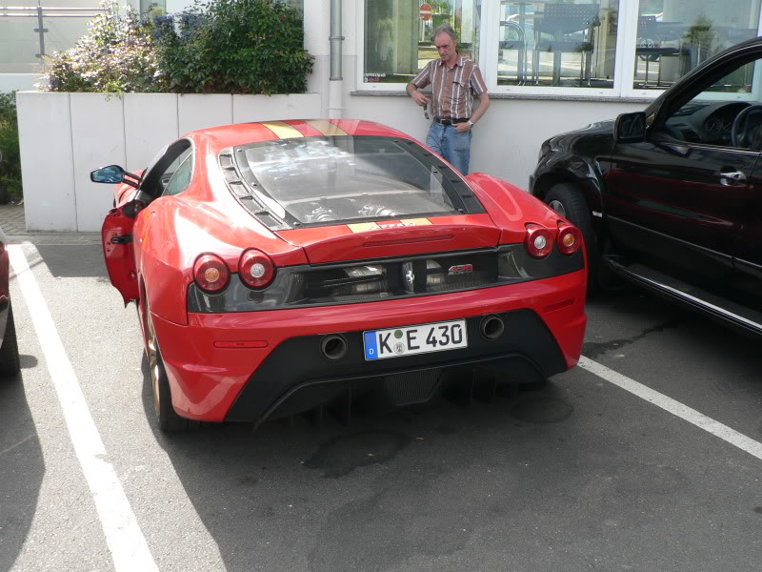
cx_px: 381
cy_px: 286
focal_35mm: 42
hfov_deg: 44.8
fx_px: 925
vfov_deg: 34.3
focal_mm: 7
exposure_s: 1/160
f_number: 4
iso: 80
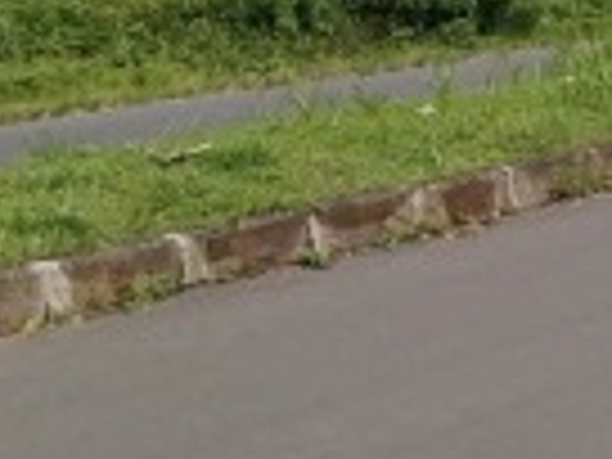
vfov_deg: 11.3
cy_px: -207
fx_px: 2228
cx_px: 925
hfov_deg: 14.6
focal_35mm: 126
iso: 113
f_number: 2.2
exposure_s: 1/2364
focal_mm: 3.37
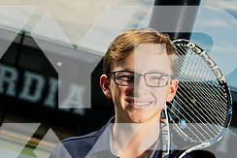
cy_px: 175
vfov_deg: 14.1
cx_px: 118
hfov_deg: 21.4
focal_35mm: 95
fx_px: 626
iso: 100
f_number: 4.5
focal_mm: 40
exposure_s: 1/250
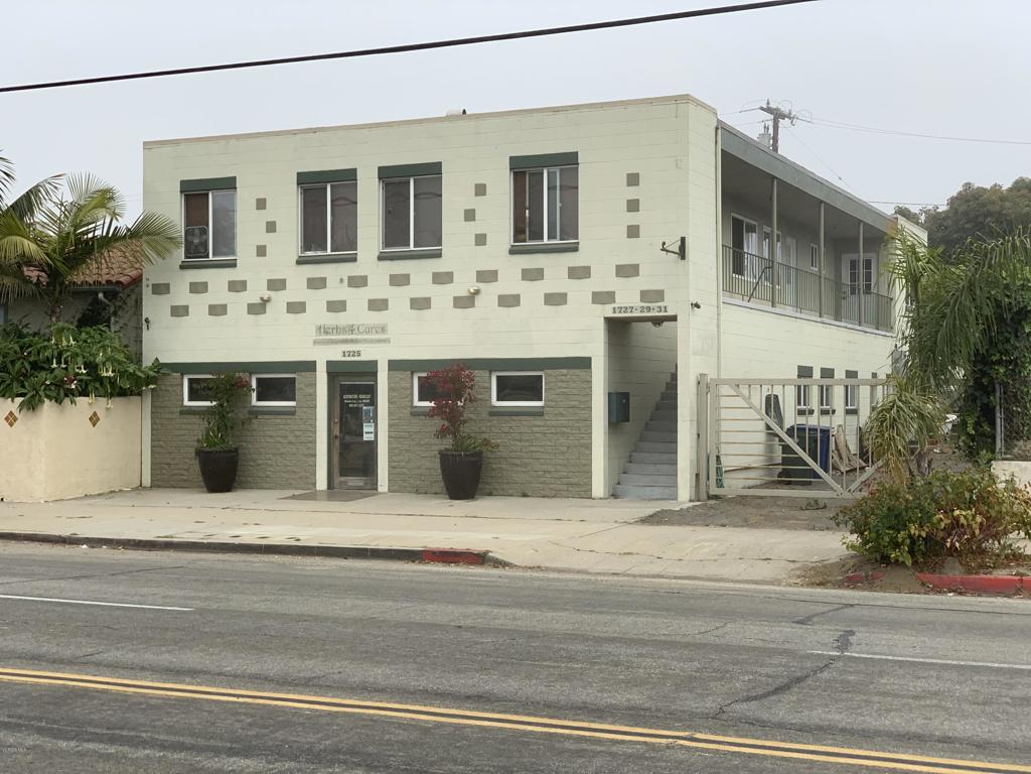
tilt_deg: +1.3
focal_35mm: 52
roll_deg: -1.2
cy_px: 387
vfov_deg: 28.0
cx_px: 516
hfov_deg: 36.8
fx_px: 1549
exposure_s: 1/978
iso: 16
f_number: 2.4
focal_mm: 6
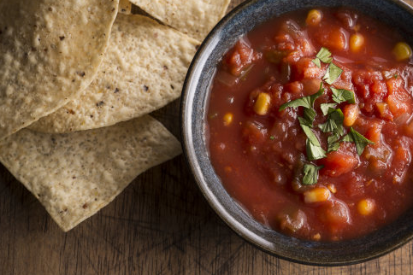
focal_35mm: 76
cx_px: 251
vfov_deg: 17.9
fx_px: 872
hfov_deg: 26.6
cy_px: 131
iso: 125
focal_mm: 60
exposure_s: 1/125
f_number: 10
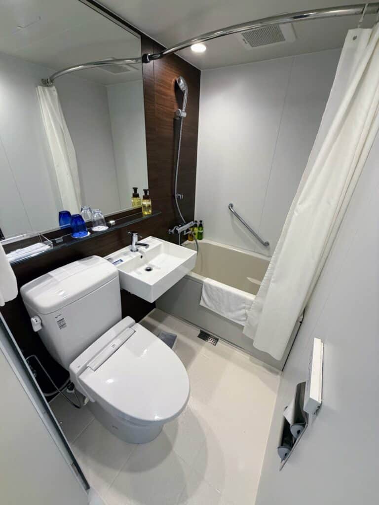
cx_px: 190
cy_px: 252
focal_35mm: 14
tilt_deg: -27.7
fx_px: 204
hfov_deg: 85.7
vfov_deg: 102.1
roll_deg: -3.0
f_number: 2.2
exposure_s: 1/100
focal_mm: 2.22
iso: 320
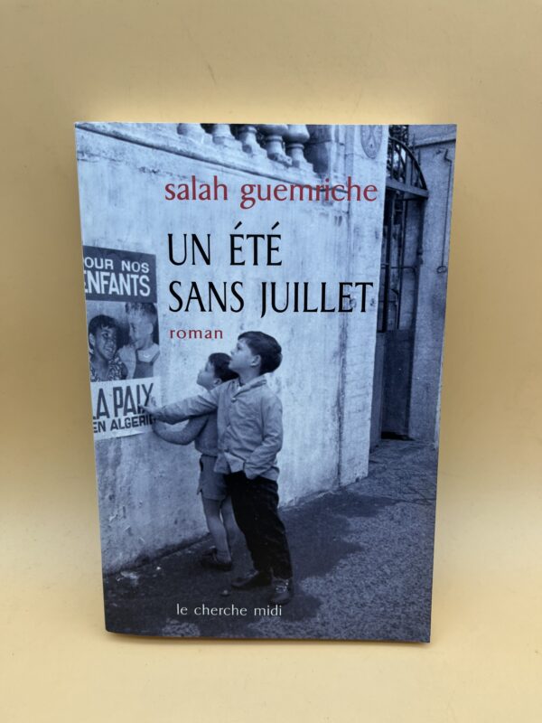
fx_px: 543
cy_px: 362
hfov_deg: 53.1
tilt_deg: -27.2
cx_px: 271
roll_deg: -0.2
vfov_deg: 67.3
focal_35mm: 26
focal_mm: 5.1
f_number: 1.6
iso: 40
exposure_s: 1/285
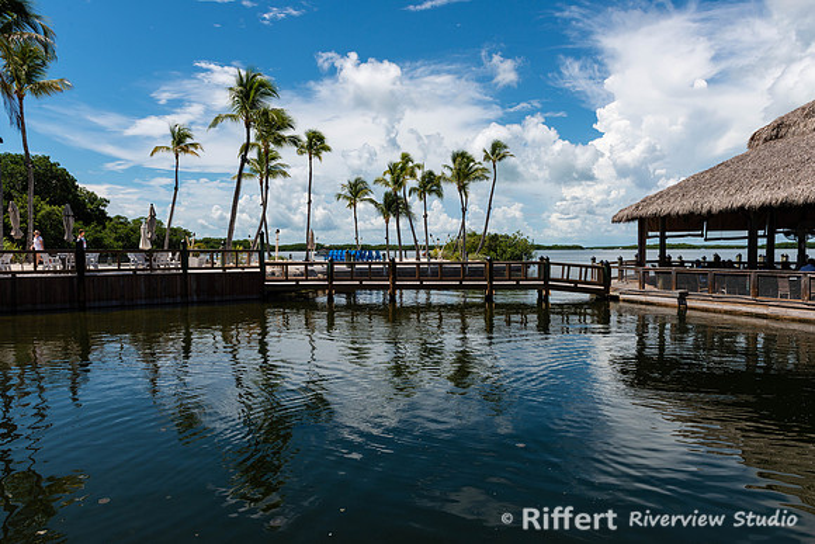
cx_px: 408
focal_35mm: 24
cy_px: 272
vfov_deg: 52.8
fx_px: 548
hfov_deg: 73.2
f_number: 10
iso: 100
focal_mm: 24
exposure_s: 1/320
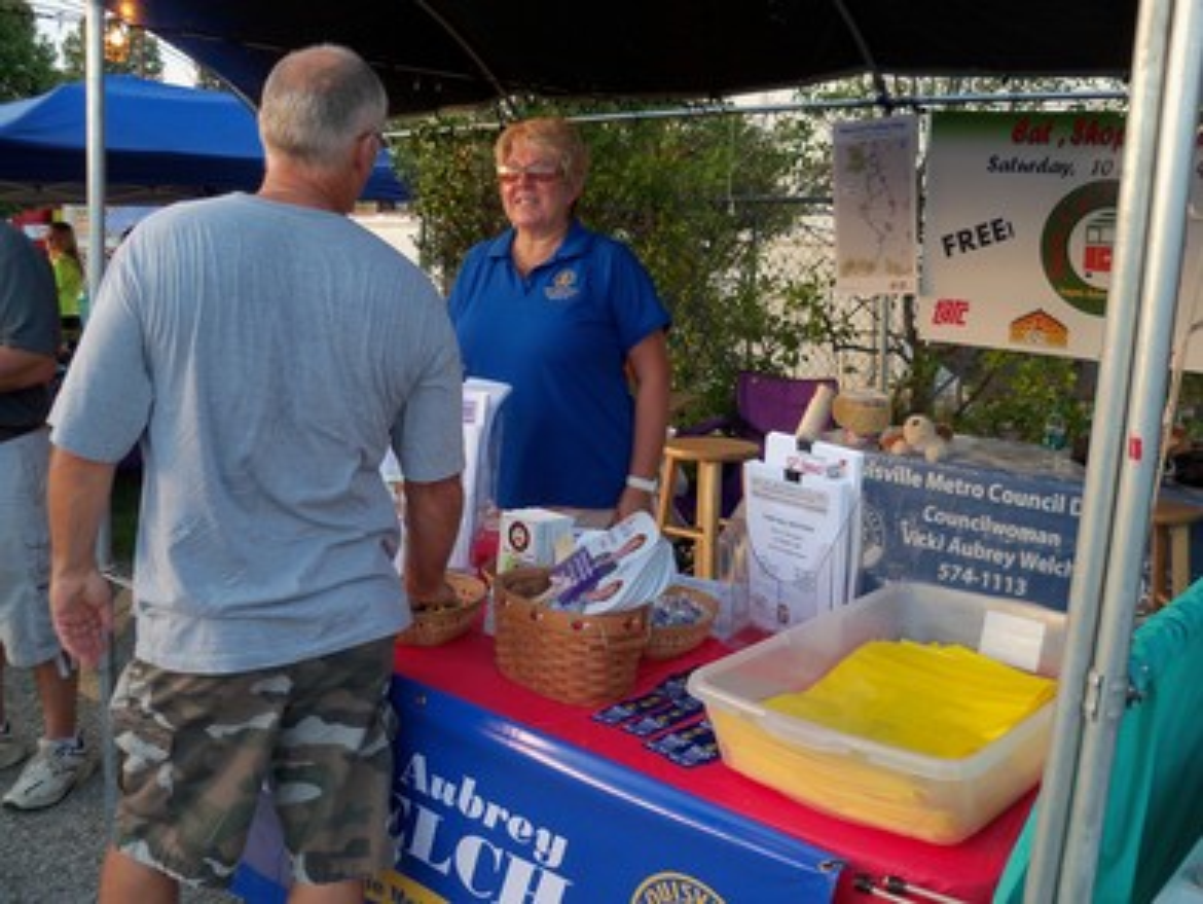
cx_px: 602
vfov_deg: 40.7
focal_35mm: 35
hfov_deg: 52.6
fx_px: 1217
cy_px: 452
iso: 80
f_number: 3.5
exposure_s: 1/60
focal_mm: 6.2
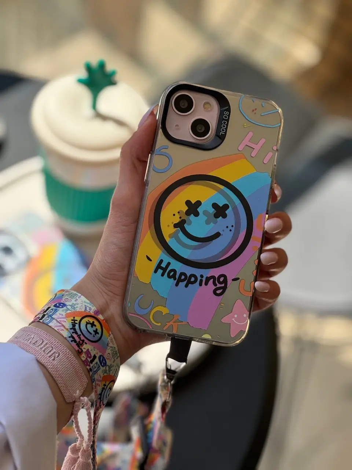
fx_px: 1044
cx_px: 176
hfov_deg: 19.1
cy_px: 235
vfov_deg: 25.3
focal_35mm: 77
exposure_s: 1/251
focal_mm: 9
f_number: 2.8
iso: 25
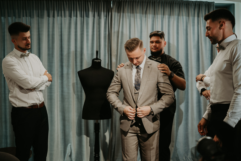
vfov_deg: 37.9
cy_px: 80
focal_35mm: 35
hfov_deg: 54.4
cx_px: 120
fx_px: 234
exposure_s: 1/320
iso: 400
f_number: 2.2
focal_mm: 35
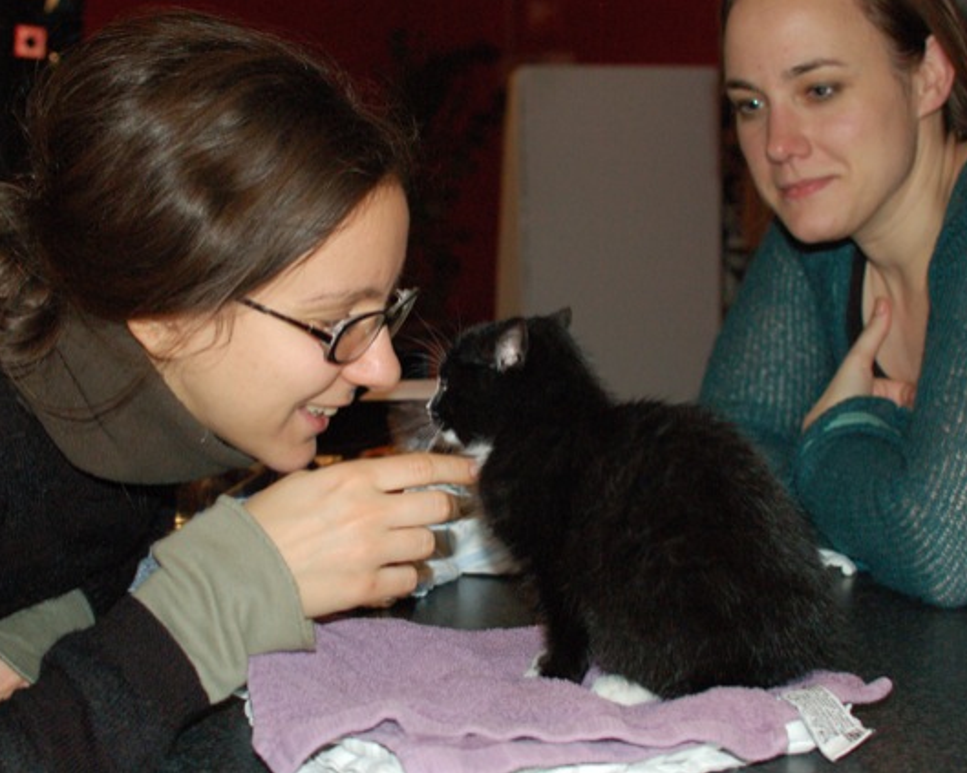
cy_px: 386
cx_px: 424
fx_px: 1704
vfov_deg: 25.6
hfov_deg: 31.6
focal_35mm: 60
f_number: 5
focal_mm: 35
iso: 1600
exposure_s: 1/60
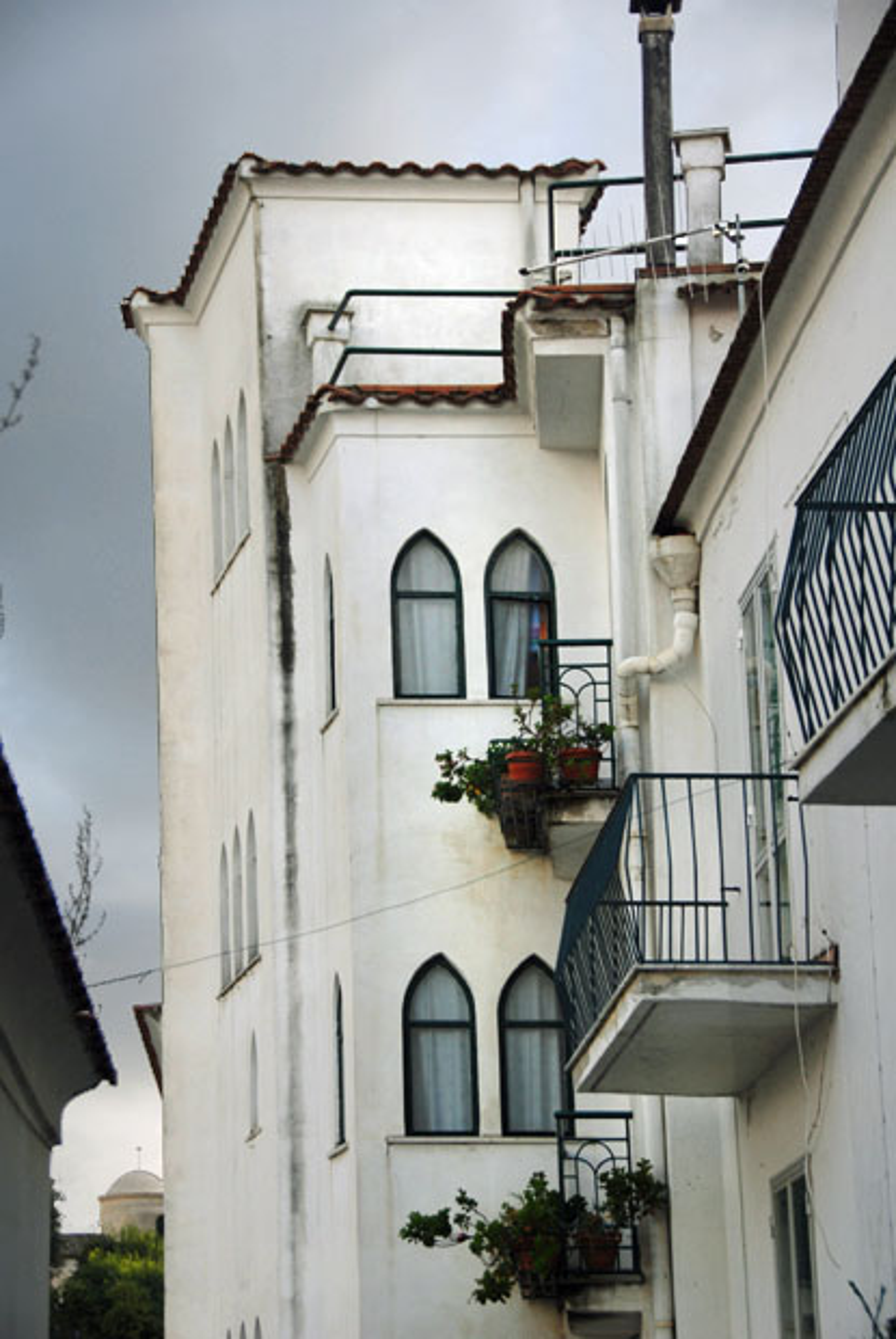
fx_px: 3350
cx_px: 448
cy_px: 670
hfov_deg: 15.2
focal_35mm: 90
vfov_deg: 22.6
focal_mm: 60
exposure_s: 1/100
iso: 100
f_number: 4.8
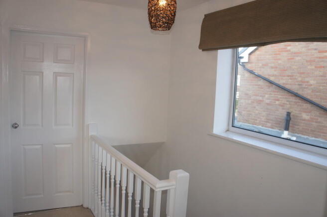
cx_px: 164
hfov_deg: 67.4
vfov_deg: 47.8
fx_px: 245
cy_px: 108
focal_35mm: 27
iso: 200
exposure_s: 1/80
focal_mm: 18
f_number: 4
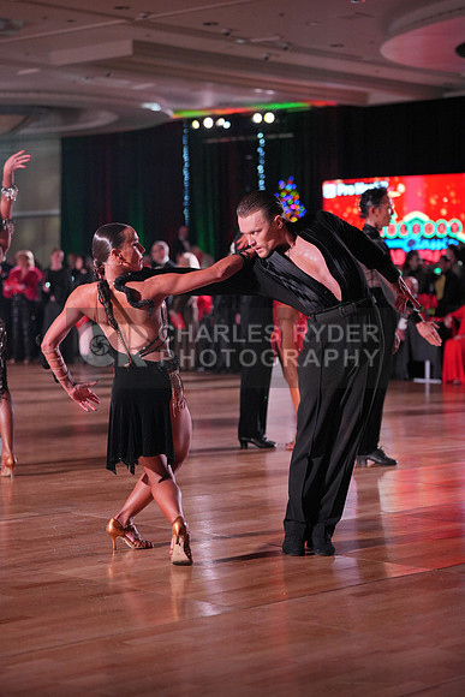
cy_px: 348
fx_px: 1530
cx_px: 232
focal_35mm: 79
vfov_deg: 25.7
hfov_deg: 17.3
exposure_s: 1/800
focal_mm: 79
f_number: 2.8
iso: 2000
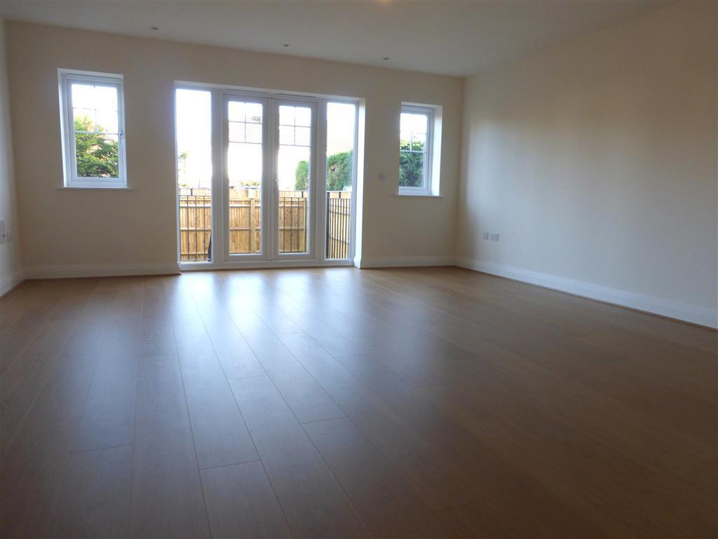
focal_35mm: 24
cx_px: 359
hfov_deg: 71.6
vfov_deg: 56.8
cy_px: 270
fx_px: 498
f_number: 3.3
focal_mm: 4.3
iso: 250
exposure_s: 1/60
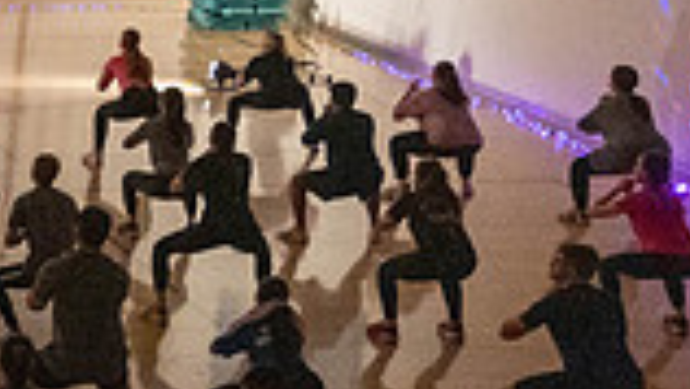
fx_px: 1958
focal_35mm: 107
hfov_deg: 17.8
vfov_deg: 11.2
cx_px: -357
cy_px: 424
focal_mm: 24
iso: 12800
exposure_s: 1/160
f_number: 4
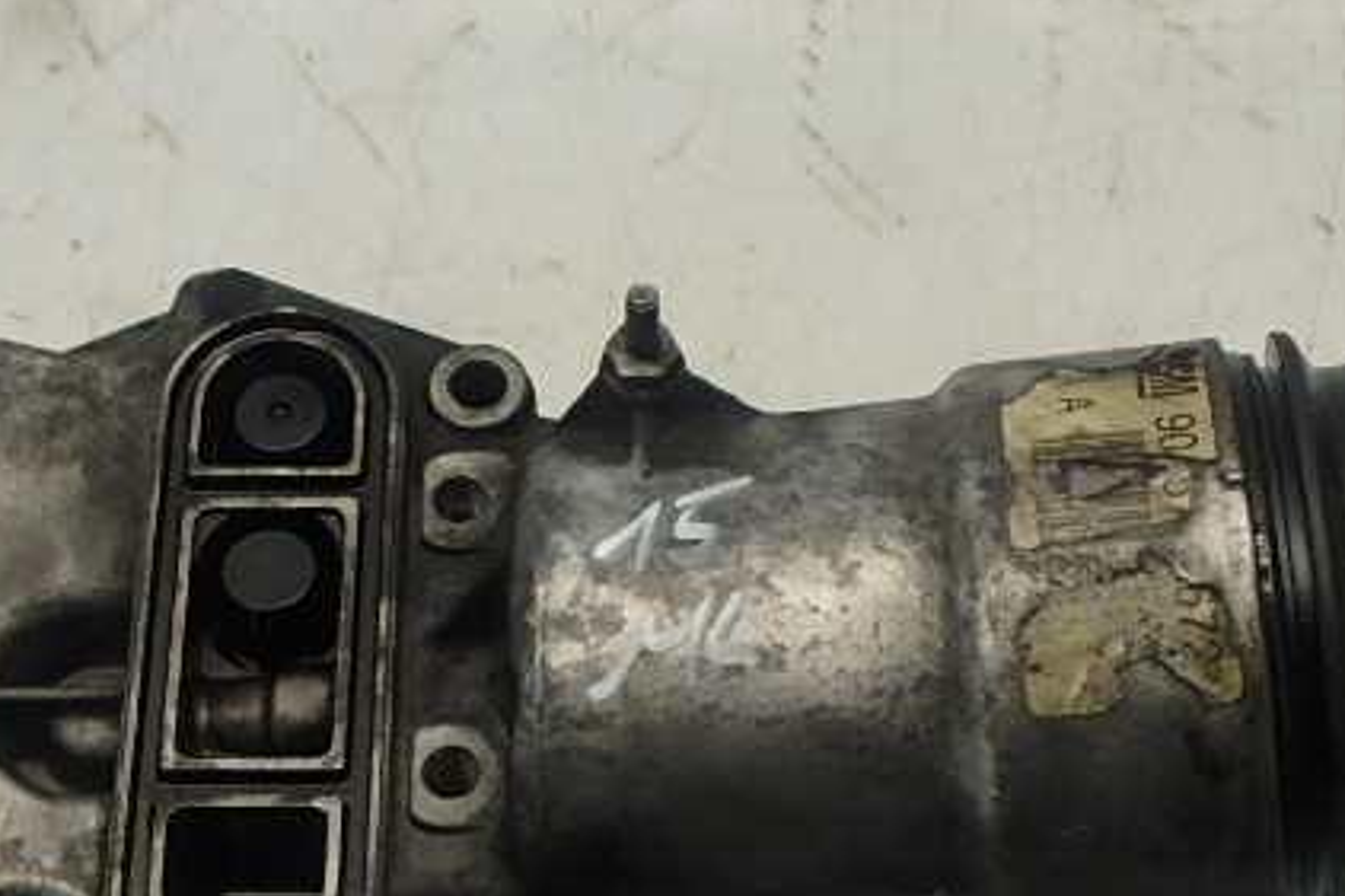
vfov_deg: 19.1
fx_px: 2651
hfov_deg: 28.5
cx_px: 628
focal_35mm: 71
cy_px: 596
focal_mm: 8.1
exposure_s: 1/50
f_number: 5.2
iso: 320
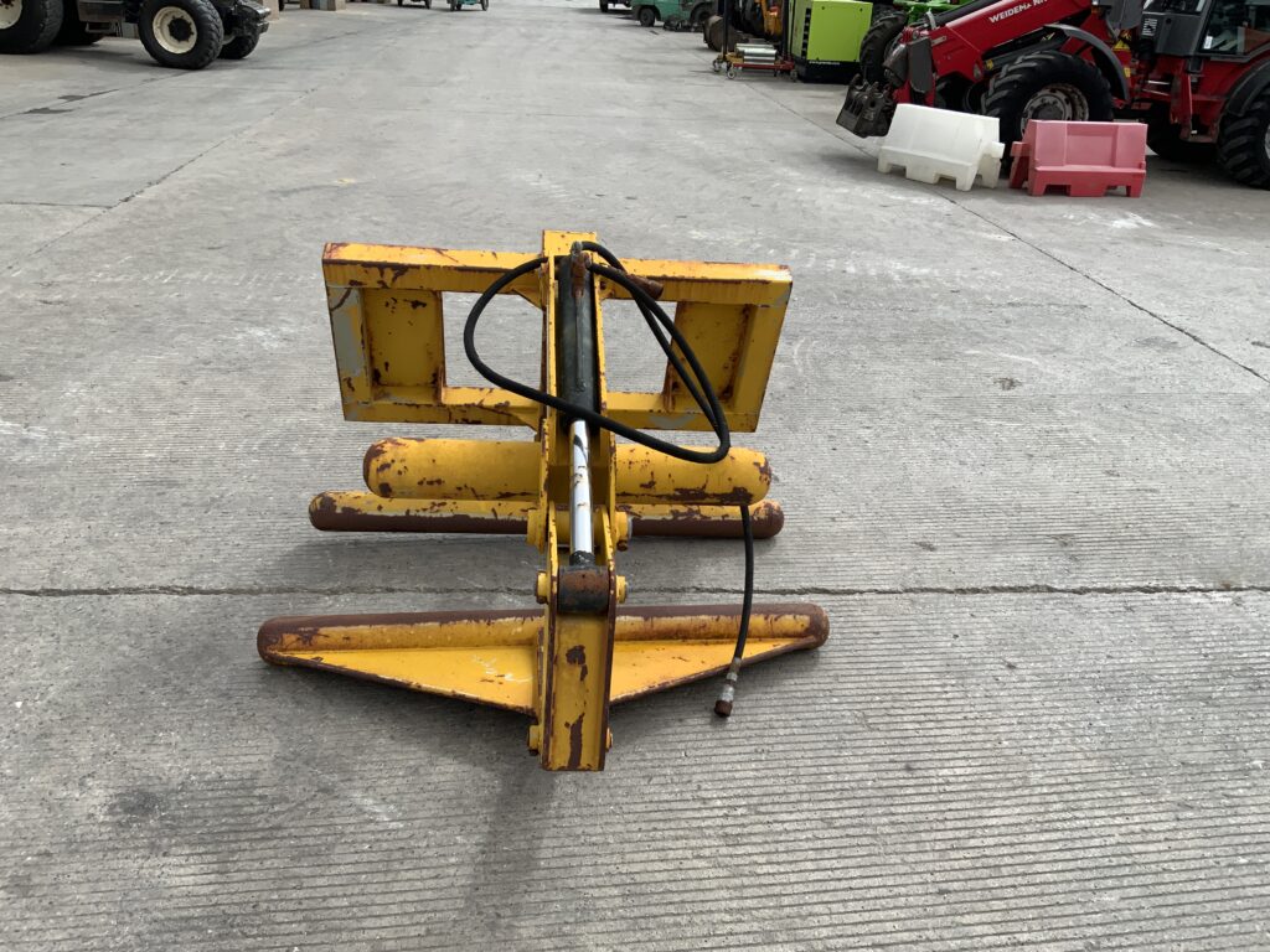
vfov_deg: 48.2
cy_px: 476
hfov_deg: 61.7
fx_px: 1064
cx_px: 635
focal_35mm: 29
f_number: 1.8
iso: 16
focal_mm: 3
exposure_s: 1/869
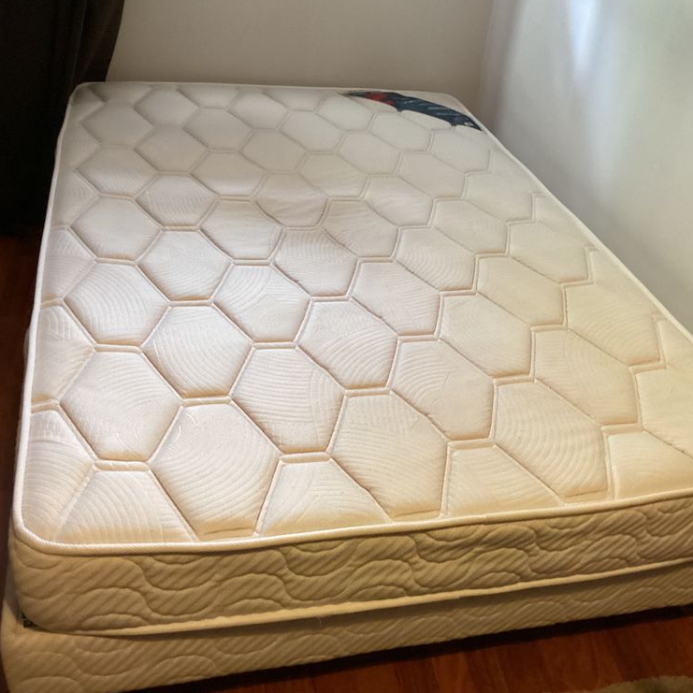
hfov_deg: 44.9
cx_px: 368
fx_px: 838
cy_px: 345
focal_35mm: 37
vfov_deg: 44.9
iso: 400
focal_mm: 3.3
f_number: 2.4
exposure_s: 1/33
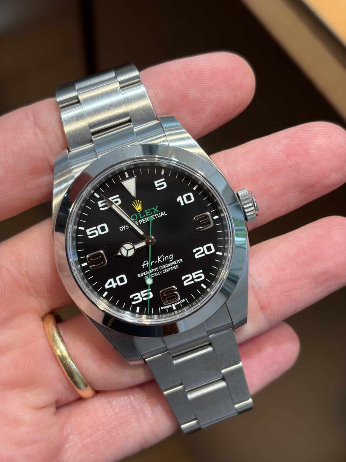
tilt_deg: -62.2
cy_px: 231
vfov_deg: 36.8
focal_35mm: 52
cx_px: 173
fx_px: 693
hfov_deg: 28.0
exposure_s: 1/100
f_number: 1.6
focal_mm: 5.96
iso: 40
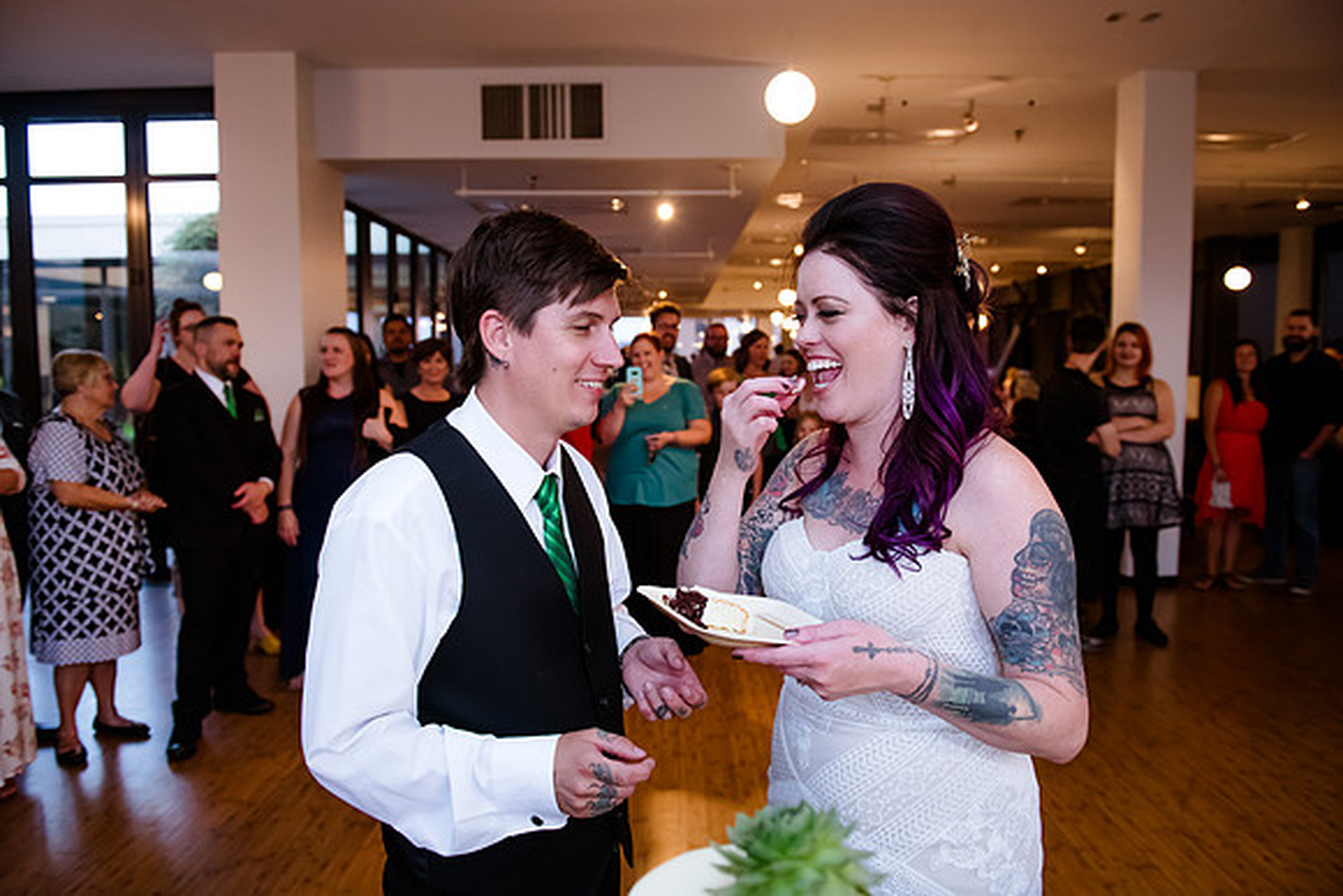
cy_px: 448
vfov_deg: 51.6
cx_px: 671
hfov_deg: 71.8
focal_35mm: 25
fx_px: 928
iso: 3200
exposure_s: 1/250
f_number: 3.5
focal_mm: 24
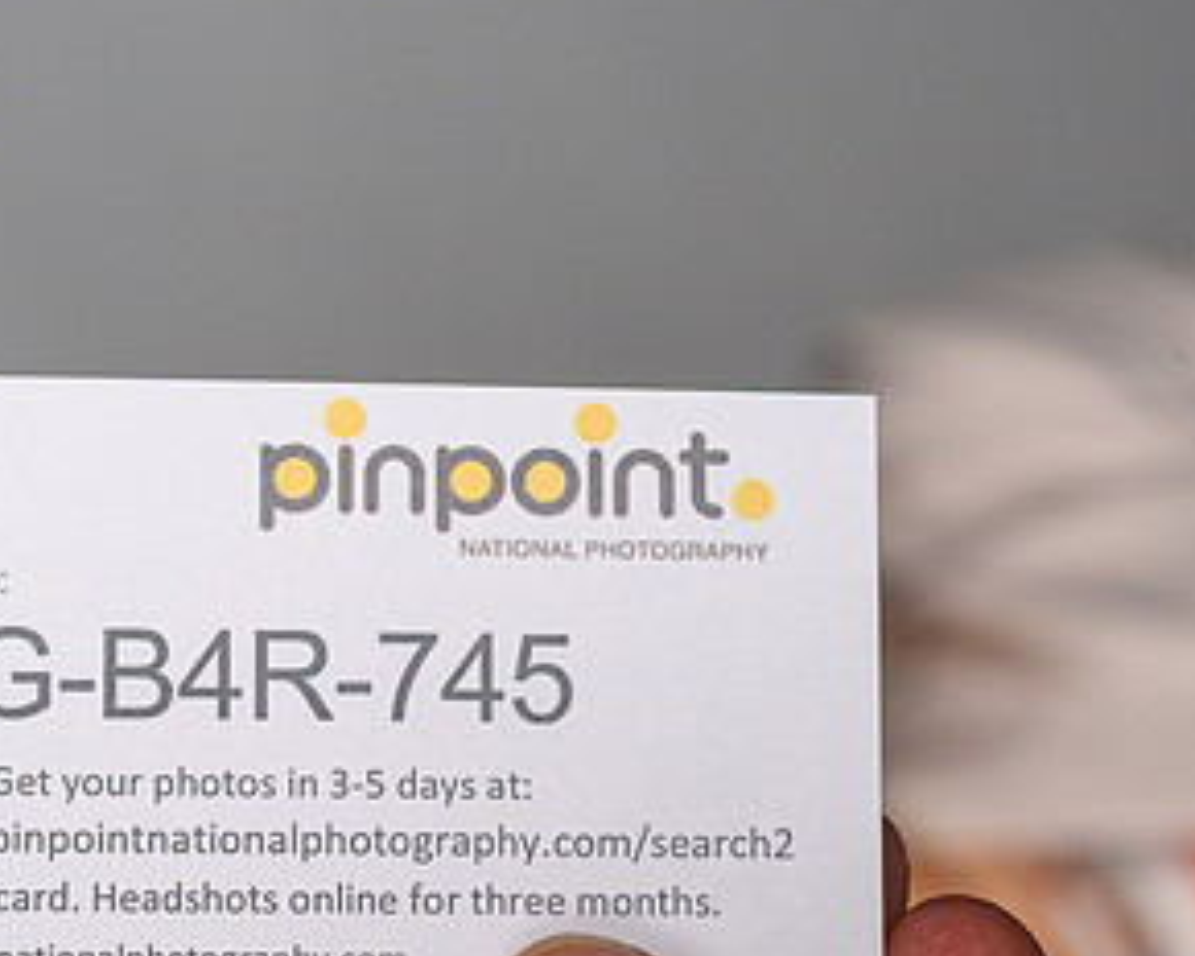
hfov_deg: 14.5
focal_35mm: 133
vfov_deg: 11.5
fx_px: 4704
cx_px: 479
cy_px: 828
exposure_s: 1/200
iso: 200
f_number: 8
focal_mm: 50
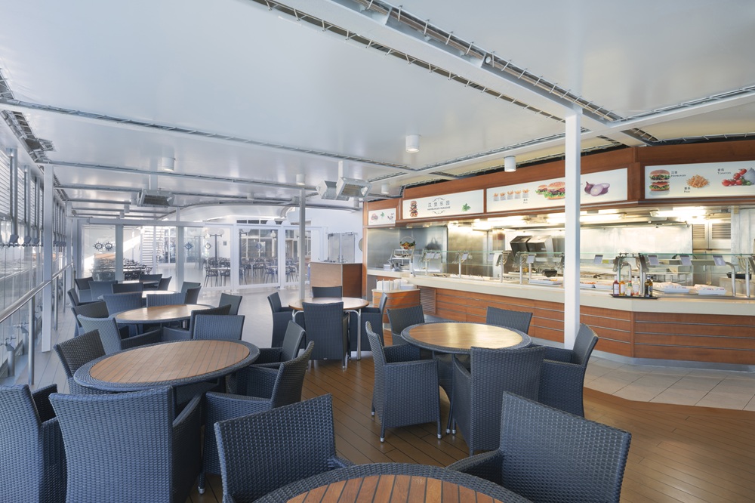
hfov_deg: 90.0
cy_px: 252
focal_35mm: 18
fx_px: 377
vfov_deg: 67.3
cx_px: 378
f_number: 11
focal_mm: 18
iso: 200
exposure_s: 1
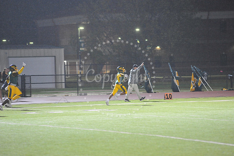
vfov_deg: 6.9
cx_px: 117
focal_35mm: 200
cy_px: 78
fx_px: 1299
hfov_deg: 10.3
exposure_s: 1/160
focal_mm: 200
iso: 4000
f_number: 4
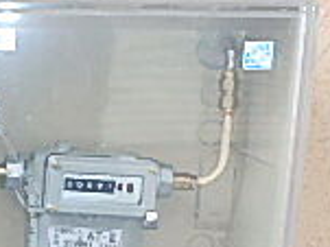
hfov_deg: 19.0
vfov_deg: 16.5
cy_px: 192
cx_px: -186
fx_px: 848
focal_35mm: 89
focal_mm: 3.7
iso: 125
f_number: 3.5
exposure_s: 1/60
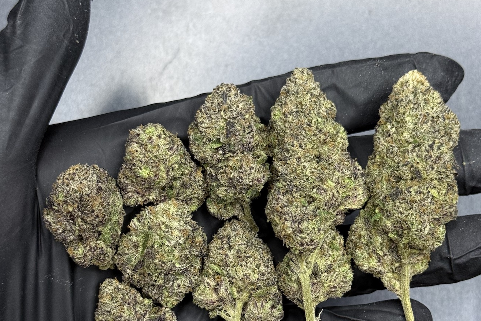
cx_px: 255
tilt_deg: -82.0
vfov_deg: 18.6
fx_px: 975
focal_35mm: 73
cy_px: 209
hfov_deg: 27.7
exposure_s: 1/50
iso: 125
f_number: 1.78
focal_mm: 6.76
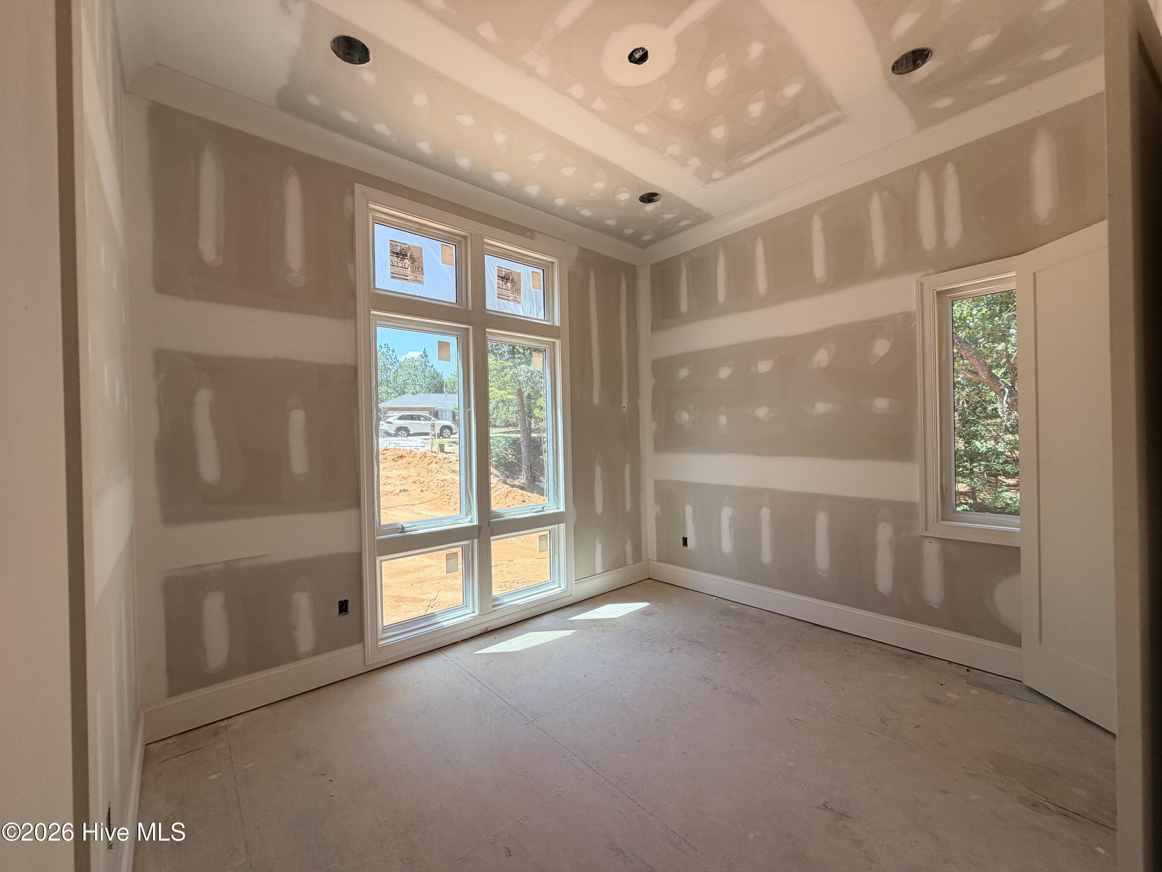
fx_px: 470
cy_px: 436
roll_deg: +1.8
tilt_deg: -1.2
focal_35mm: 14
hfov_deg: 102.1
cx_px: 581
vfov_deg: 85.7
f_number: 2.2
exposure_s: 1/168
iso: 64
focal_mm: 2.22
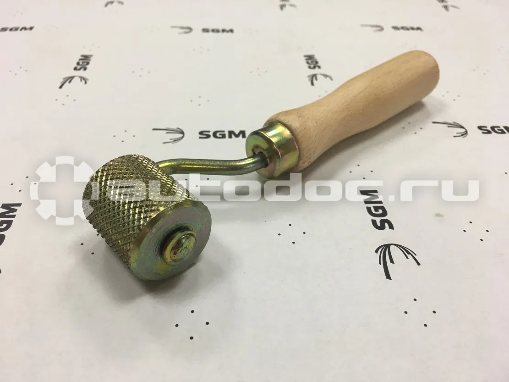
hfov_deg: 61.7
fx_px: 426
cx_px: 254
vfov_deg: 48.2
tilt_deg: -40.6
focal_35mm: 29
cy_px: 191
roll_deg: -3.1
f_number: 2.2
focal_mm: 4.15
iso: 40
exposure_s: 1/33
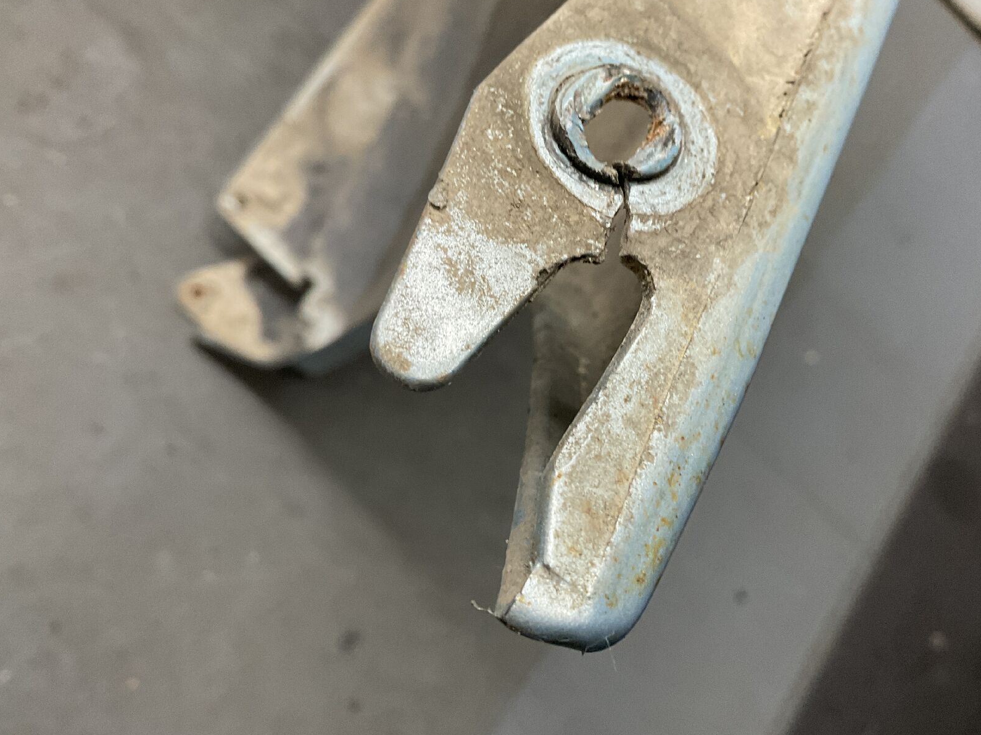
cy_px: 367
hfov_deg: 52.5
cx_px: 549
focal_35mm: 35
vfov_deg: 40.7
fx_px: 992
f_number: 1.8
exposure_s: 1/50
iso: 100
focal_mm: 3
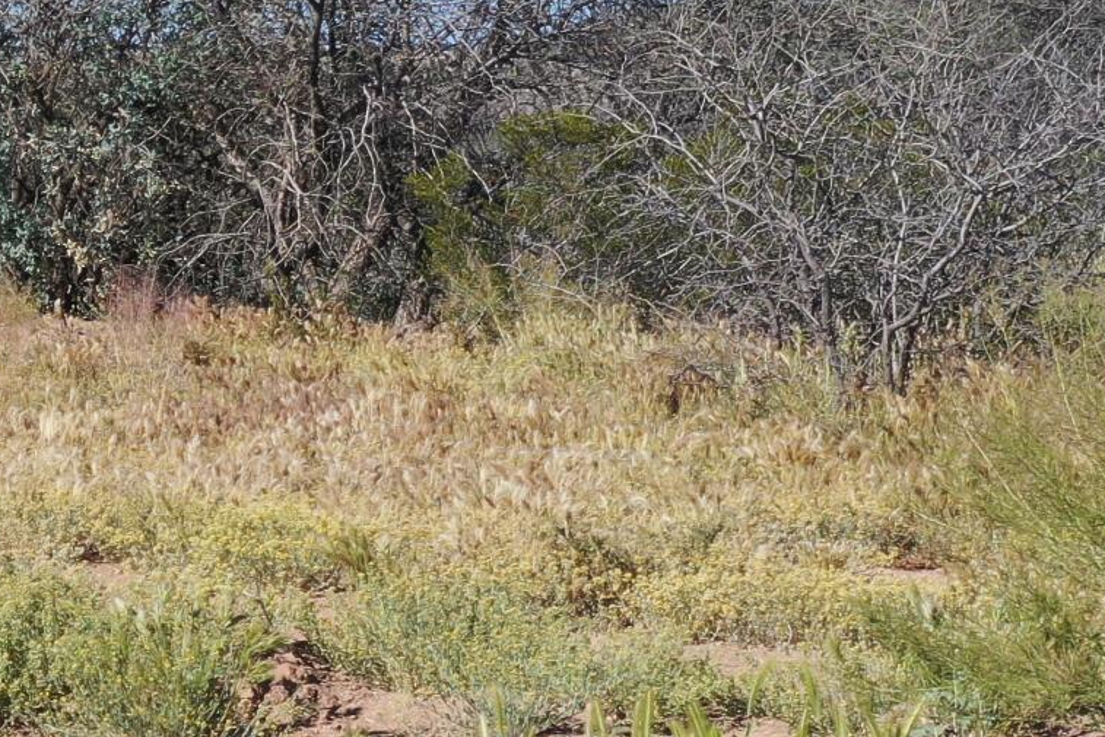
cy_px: 260
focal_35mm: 111
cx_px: -654
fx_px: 3408
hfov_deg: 16.4
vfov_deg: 12.3
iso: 100
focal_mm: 10.26
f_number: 5
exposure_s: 1/500
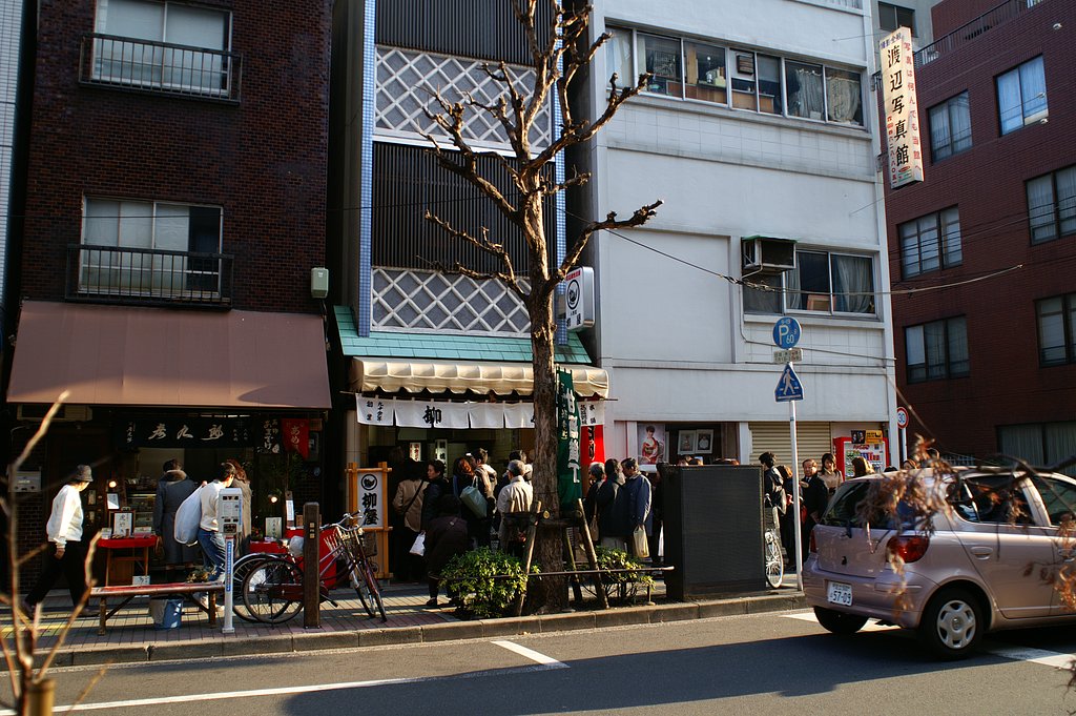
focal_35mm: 30
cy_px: 358
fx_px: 896
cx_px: 538
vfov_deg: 43.5
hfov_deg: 62.0
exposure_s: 1/200
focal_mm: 20
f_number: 3.5
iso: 100
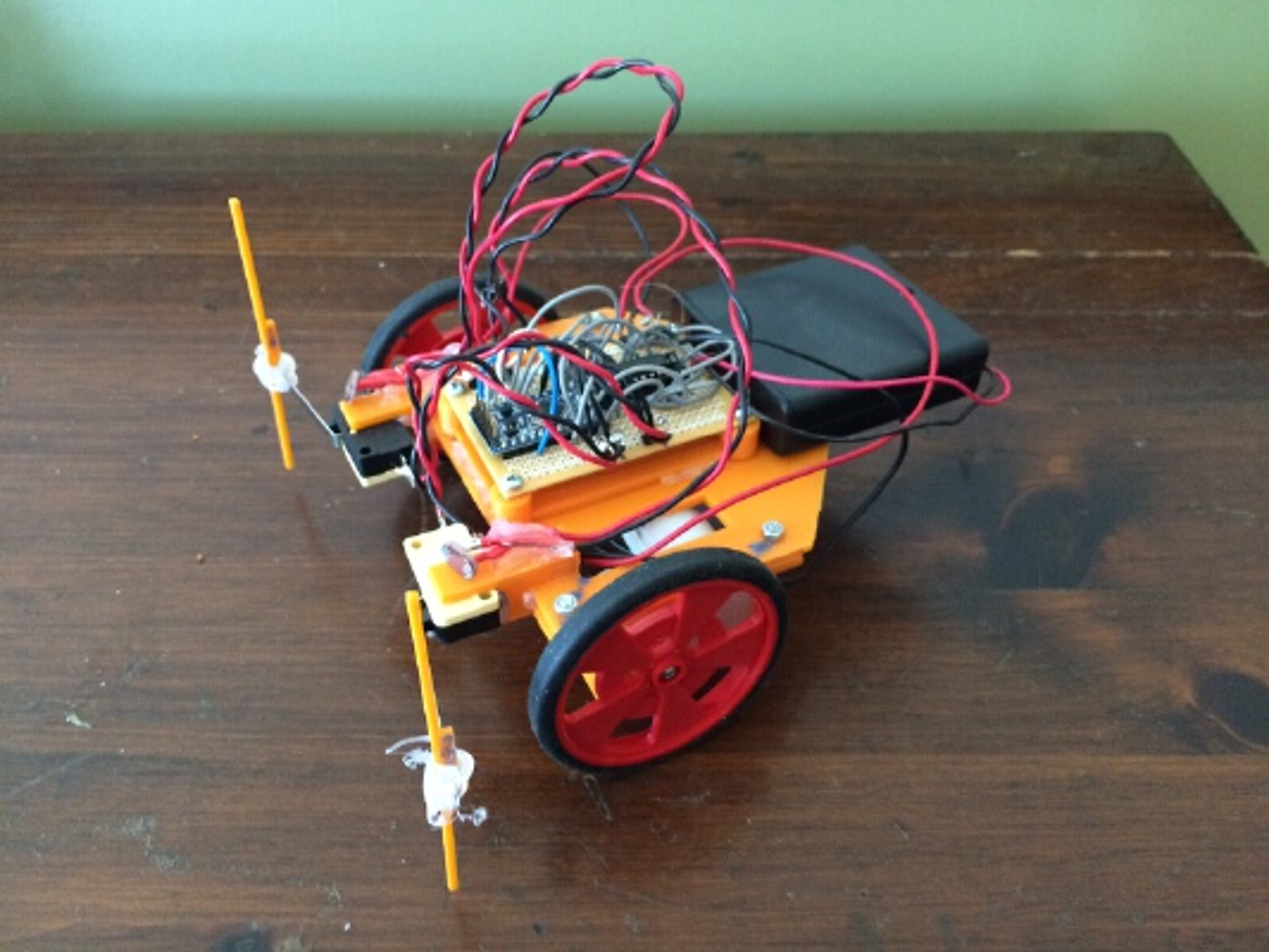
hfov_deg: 61.6
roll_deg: +0.2
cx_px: 634
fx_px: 1063
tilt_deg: -43.4
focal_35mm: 29
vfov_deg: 48.2
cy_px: 476
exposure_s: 1/24
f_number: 2.2
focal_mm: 4.15
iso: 320
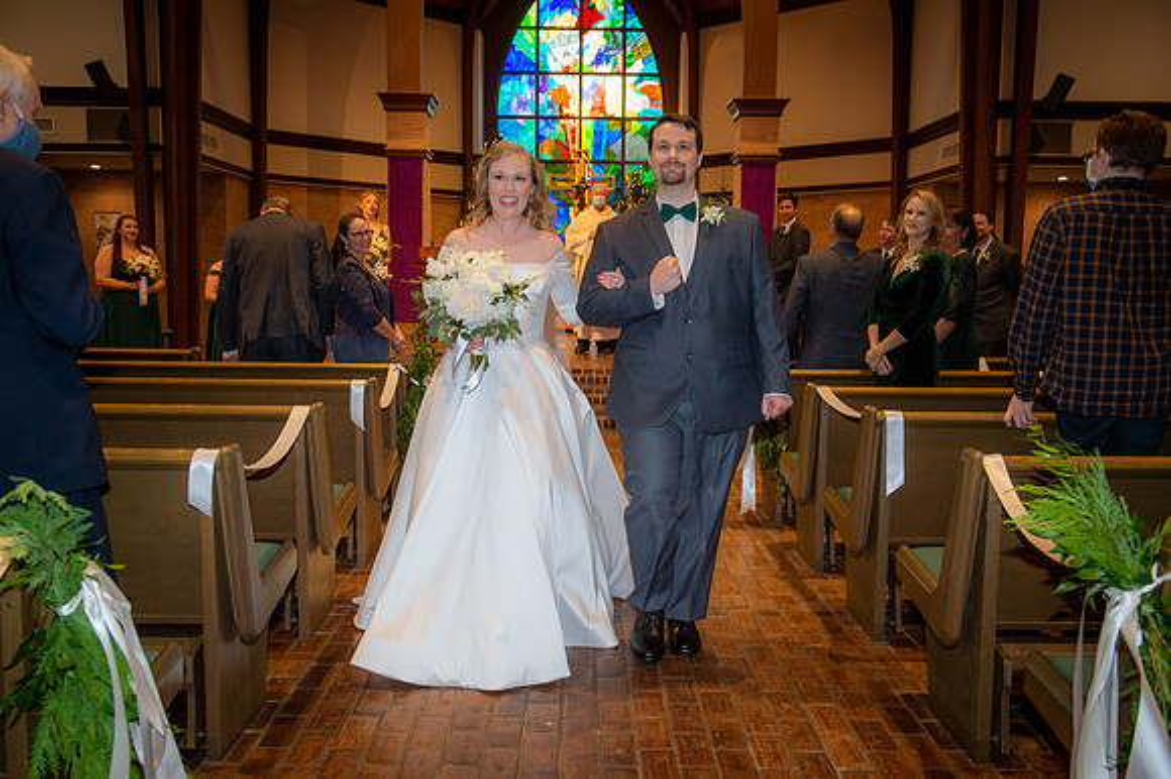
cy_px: 390
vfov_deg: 41.1
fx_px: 1040
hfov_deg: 58.7
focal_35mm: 32
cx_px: 586
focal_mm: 32
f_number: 5.6
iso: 1600
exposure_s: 1/125
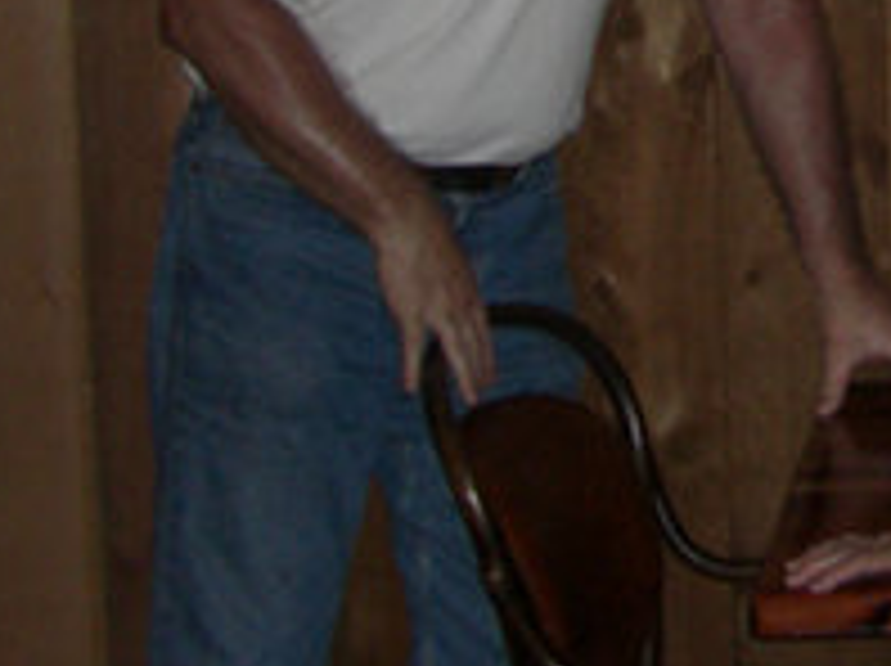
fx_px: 3162
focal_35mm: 123
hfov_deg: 15.4
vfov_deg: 11.7
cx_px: 1125
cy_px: -198
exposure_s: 1/60
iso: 200
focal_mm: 6.3
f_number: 3.4
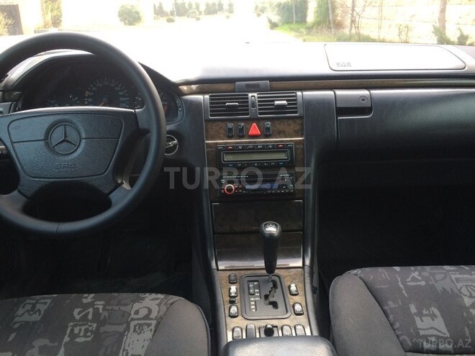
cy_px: 178
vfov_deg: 48.2
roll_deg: -2.5
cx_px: 238
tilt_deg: -21.6
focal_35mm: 29
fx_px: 398
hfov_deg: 61.7
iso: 40
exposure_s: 1/33
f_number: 2.2
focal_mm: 4.15
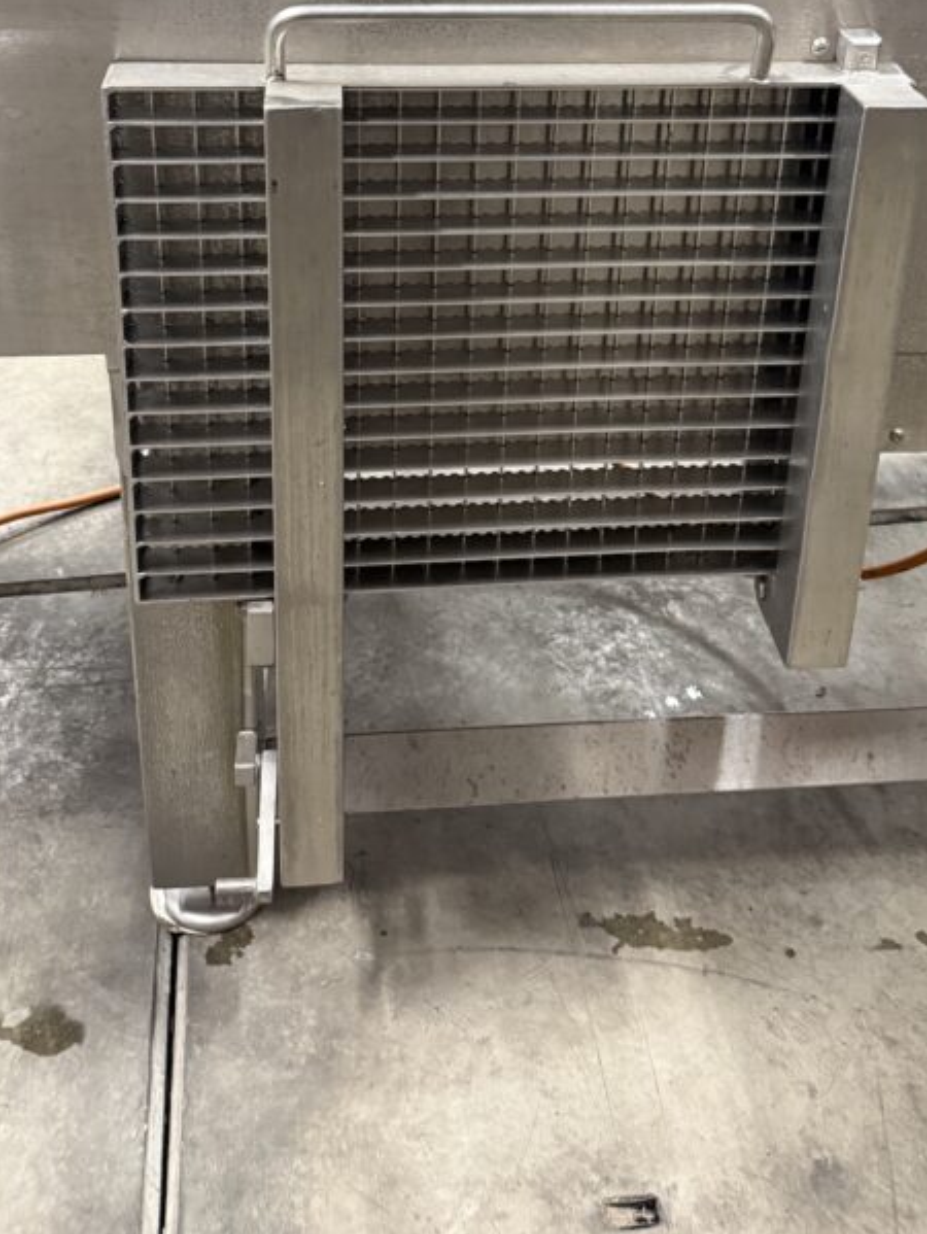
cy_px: 185
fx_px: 1462
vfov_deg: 42.9
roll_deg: -2.7
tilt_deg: -23.6
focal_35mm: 41
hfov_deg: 35.1
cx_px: 519
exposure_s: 1/33
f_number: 1.78
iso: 640
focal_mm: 6.76
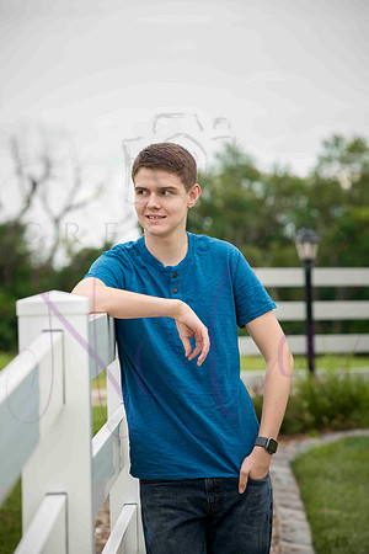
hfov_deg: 11.0
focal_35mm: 125
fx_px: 1922
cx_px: 184
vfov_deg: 16.4
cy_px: 277
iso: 640
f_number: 5.6
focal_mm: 125
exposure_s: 1/640
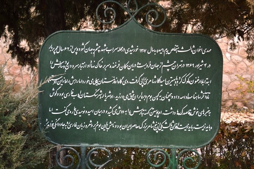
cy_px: 84
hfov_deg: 33.4
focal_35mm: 60
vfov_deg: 22.6
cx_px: 127
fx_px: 423
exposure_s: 1/400
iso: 100
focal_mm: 40
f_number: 4.8
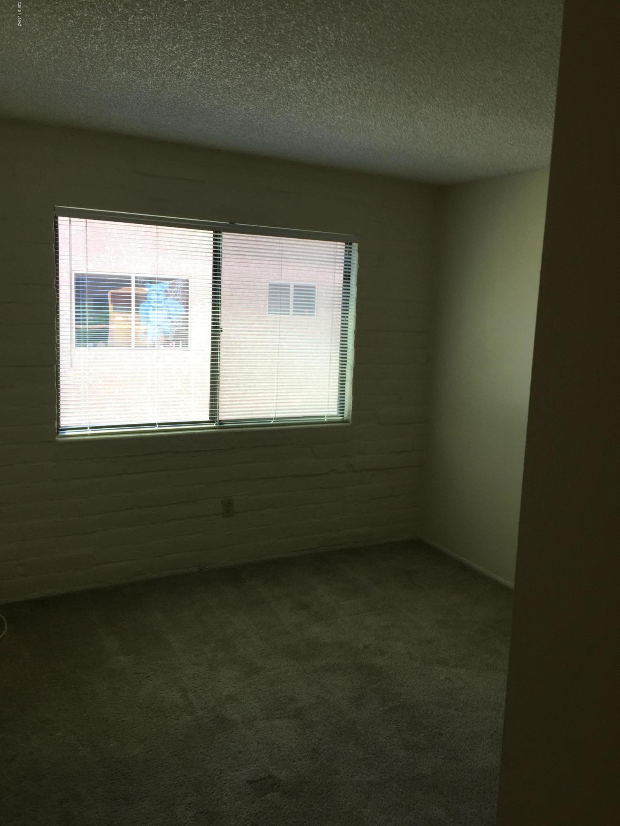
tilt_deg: -6.4
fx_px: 693
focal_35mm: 29
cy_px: 413
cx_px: 310
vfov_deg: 61.7
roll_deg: -5.5
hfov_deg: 48.2
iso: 32
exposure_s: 1/120
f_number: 2.2
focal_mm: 4.15
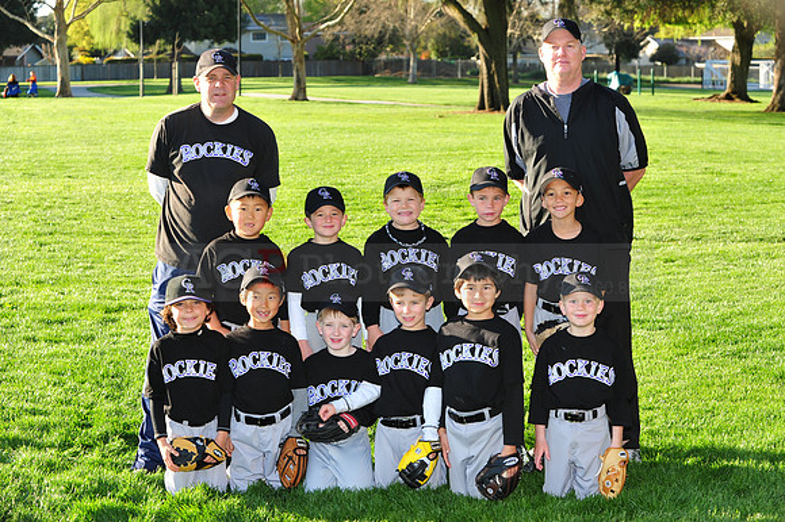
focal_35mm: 80
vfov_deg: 17.0
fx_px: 1743
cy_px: 261
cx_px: 392
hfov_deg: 25.4
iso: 200
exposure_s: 1/160
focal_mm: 80
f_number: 7.1
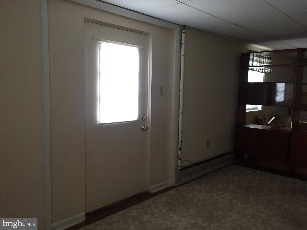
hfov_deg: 61.7
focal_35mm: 29
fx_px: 257
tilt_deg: -5.6
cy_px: 115
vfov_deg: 48.2
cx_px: 154
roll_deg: -2.7
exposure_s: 1/30
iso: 160
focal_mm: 4.15
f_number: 2.2
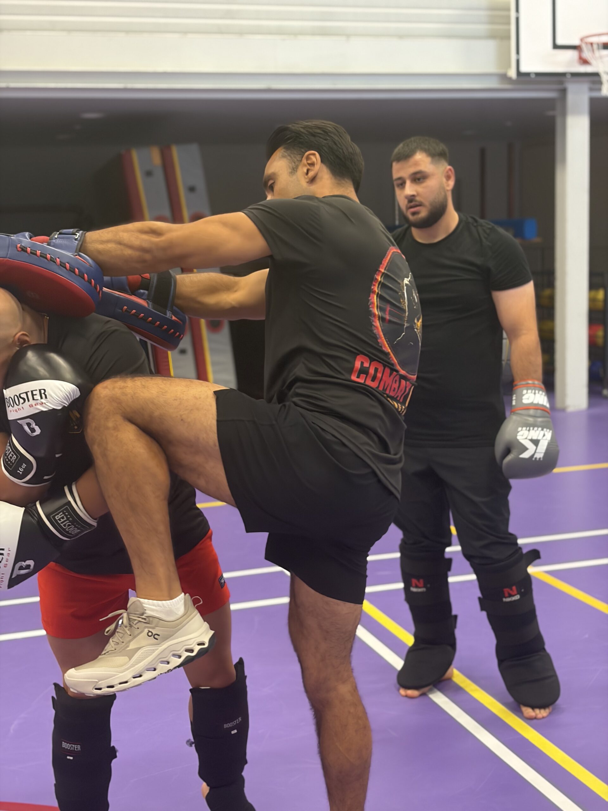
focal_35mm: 52
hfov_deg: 28.0
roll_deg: +1.2
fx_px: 1218
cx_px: 304
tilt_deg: -7.5
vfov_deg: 36.8
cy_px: 406
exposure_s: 1/50
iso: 160
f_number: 1.6
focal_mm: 5.96
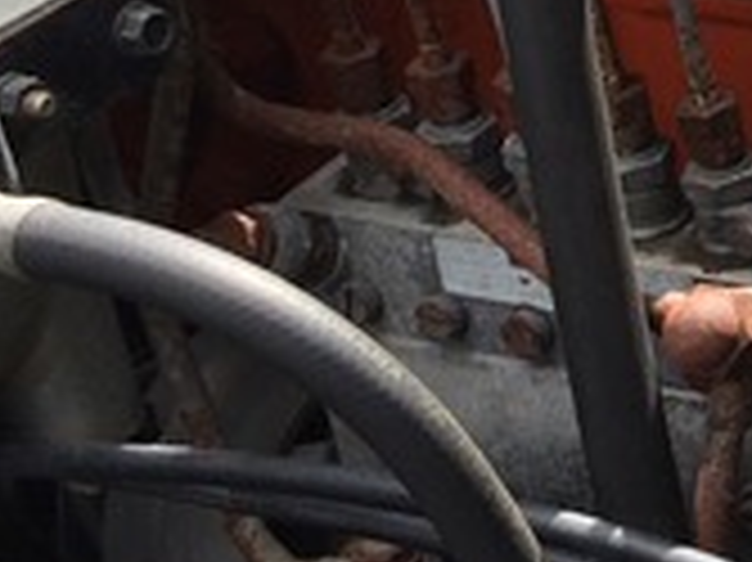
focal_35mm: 139
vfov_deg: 10.6
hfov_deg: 12.5
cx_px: 1490
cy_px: 31
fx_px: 3017
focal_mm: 4.15
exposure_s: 1/419
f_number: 2.2
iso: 32
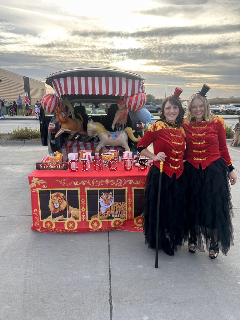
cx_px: 120
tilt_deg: -12.8
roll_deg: +0.3
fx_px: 240
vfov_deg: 67.3
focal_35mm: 26
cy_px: 160
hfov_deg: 53.1
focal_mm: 5.7
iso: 50
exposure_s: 1/924
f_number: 1.5
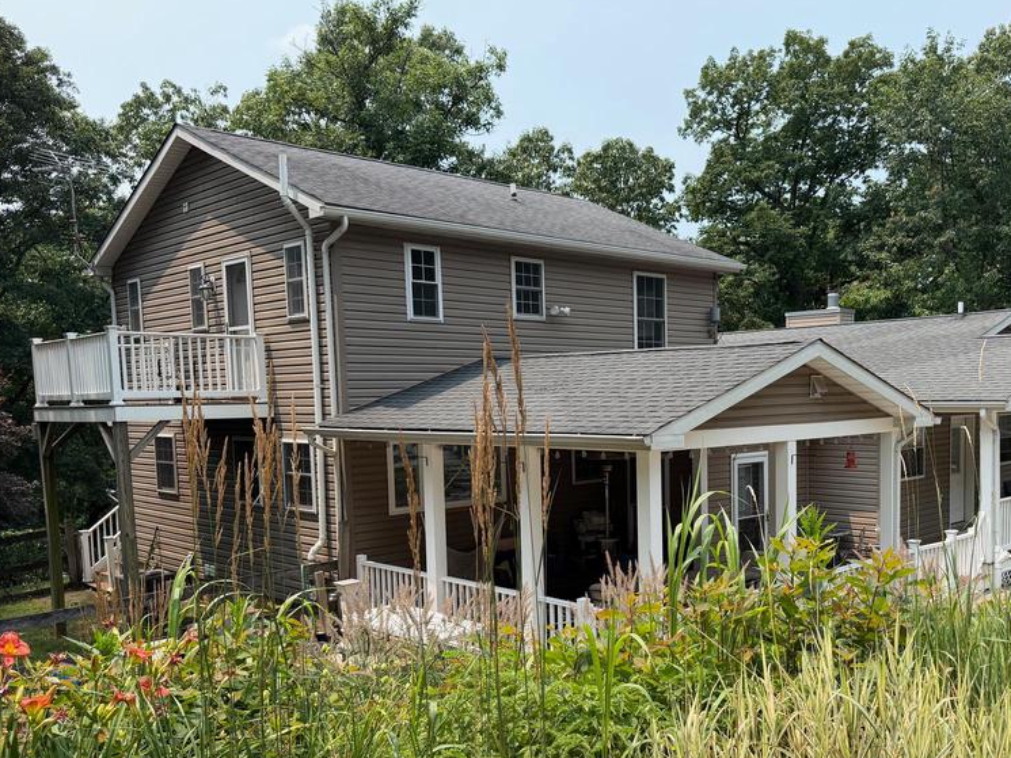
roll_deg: +1.3
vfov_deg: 42.7
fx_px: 964
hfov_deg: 54.5
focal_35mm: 33
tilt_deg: -4.3
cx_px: 654
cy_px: 468
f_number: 1.78
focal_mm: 6.76
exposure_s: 1/3021
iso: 100
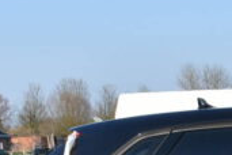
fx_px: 1170
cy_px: 291
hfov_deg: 10.5
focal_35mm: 182
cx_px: 454
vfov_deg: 7.3
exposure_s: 1/320
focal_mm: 23
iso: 200
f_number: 9
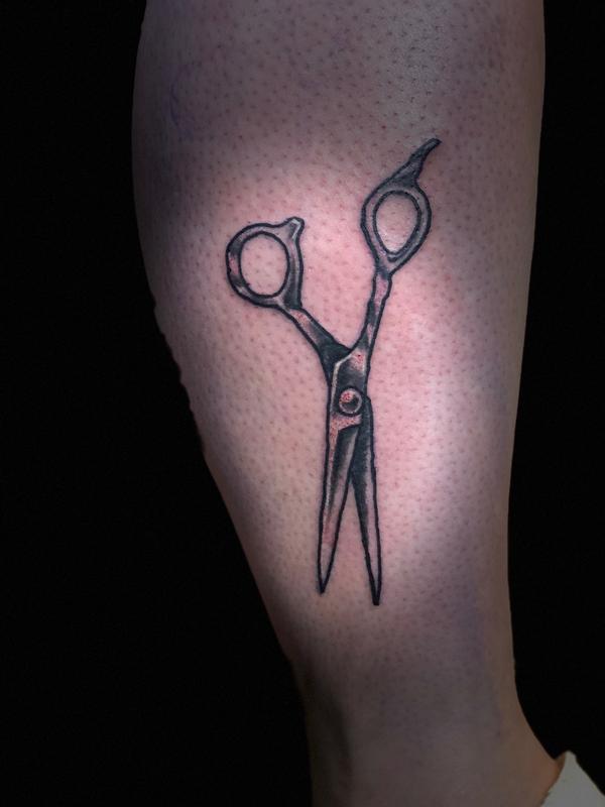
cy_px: 404
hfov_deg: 25.7
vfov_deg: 33.8
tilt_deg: -11.0
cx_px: 302
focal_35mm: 57
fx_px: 1328
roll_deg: +2.9
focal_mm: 6.6
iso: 640
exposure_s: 1/60
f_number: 2.8
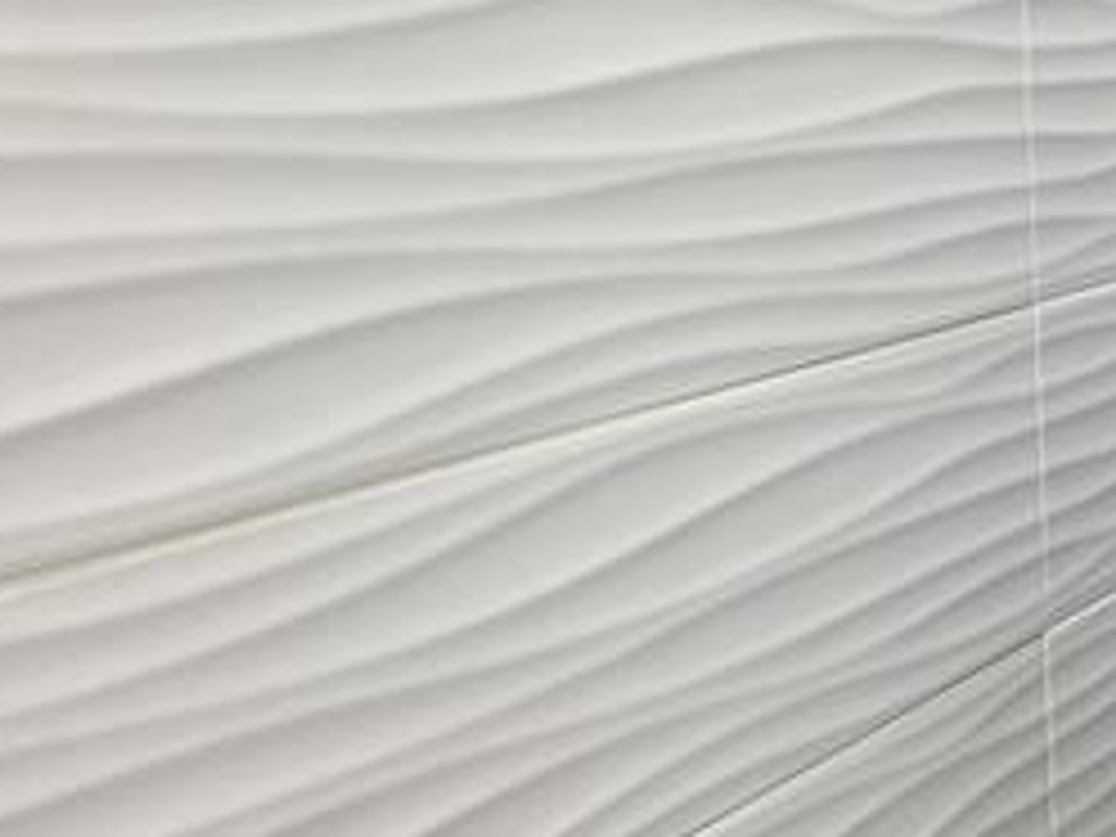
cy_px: 180
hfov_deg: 28.9
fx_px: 1354
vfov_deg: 33.5
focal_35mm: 42
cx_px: 1660
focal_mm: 2.2
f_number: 1.9
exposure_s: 1/100
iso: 320
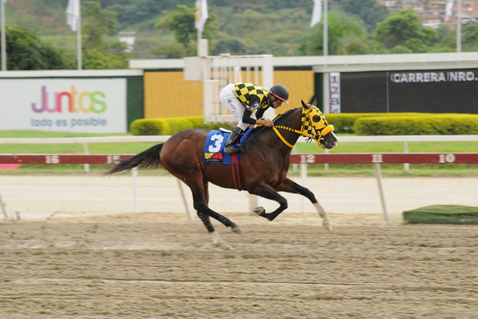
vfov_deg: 8.3
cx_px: 239
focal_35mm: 165
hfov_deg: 12.4
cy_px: 160
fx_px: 2192
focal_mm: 110
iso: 500
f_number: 6.3
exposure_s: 1/320
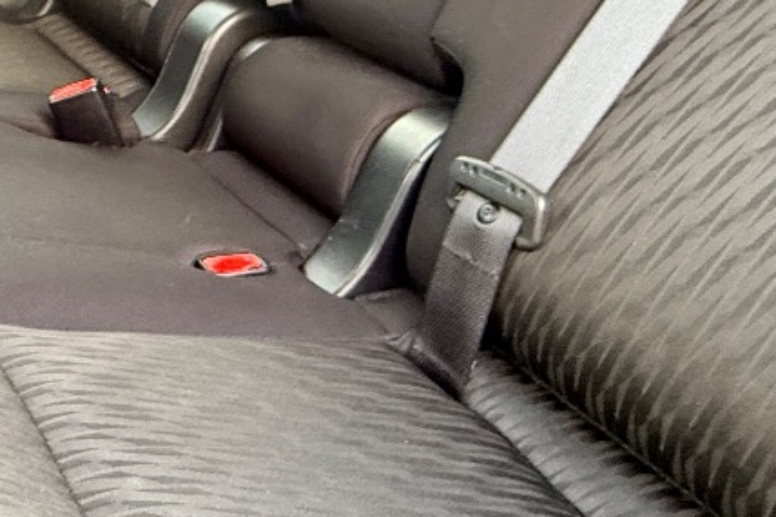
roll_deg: -3.0
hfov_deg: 35.9
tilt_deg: -18.8
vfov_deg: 26.9
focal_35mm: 49
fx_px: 1056
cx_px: -24
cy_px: 94
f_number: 2.2
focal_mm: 2.22
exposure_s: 1/60
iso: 400
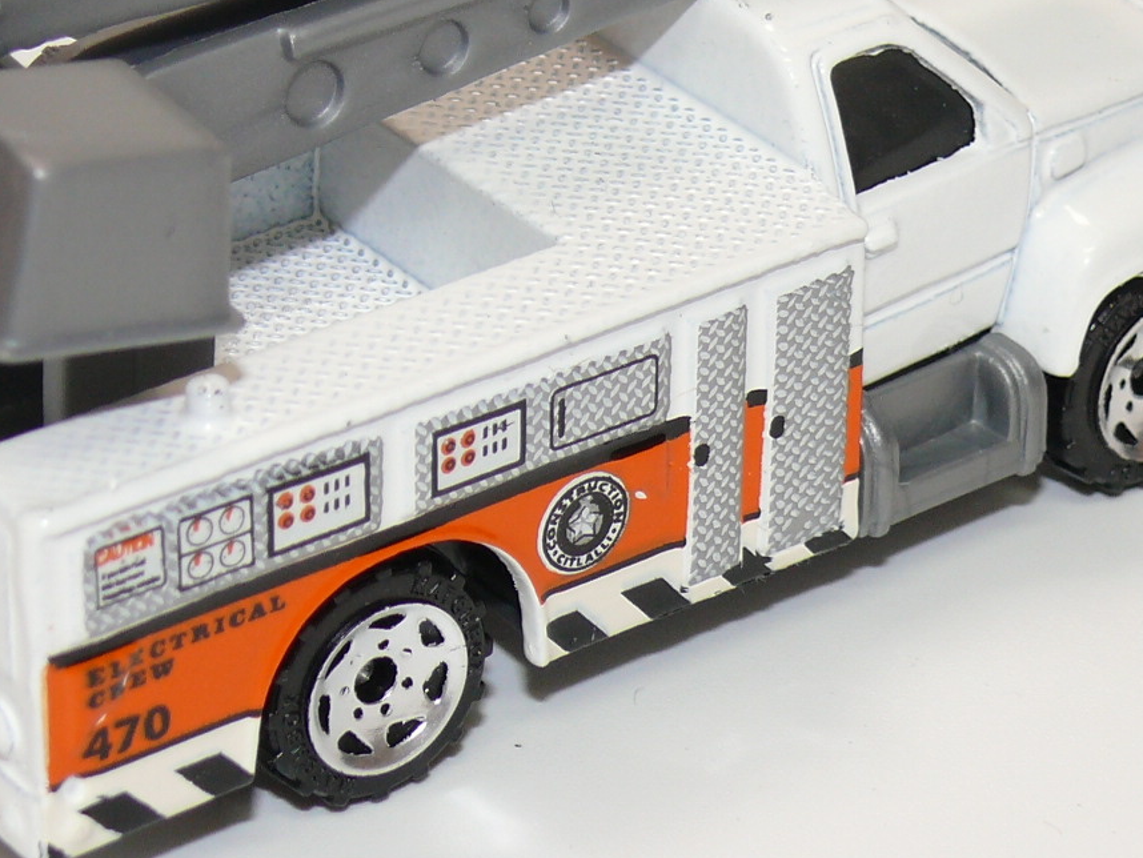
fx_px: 4987
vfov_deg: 9.8
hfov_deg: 13.1
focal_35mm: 151
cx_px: 536
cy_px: 248
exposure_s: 1/30
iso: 100
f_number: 4
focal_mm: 11.9
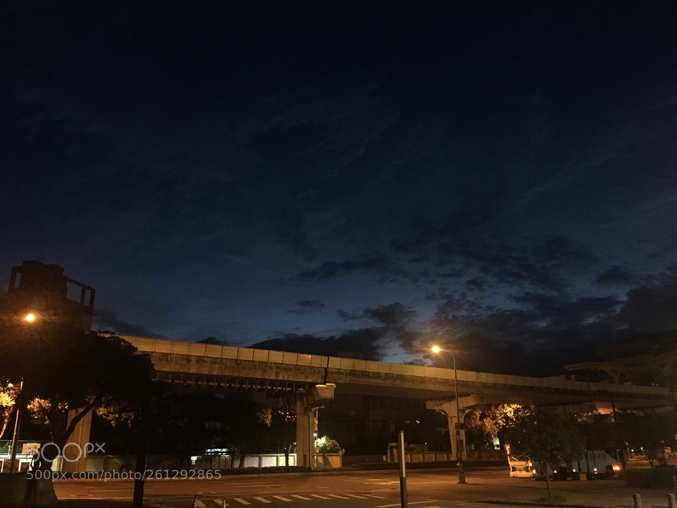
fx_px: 567
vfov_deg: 48.2
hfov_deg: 61.7
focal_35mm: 29
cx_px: 338
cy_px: 254
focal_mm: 4.15
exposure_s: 1/4
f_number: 2.2
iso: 160
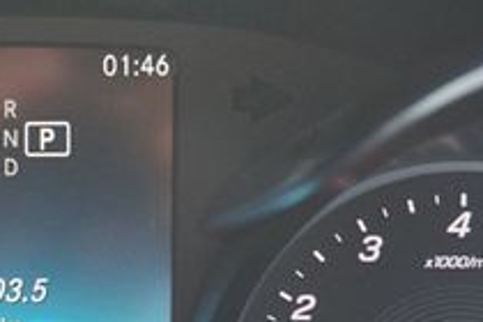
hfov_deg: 15.7
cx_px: -12
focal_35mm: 128
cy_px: 336
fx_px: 1717
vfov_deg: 10.6
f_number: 4.5
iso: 1000
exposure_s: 1/60
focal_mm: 28
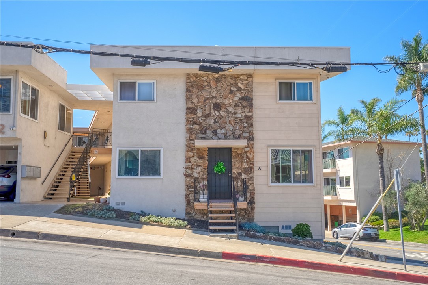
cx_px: 214
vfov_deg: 37.9
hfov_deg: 54.4
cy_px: 142
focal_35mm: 35
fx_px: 416
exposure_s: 1/4000
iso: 400
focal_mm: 35
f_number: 11
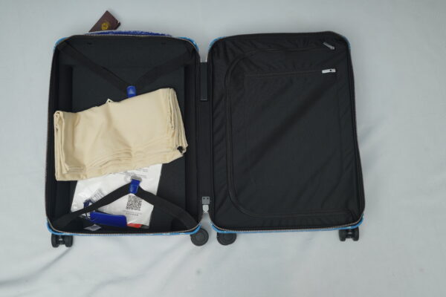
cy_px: 148
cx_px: 223
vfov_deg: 27.0
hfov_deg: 39.6
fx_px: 619
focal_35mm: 50
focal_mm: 50
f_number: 6.3
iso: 400
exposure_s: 1/200
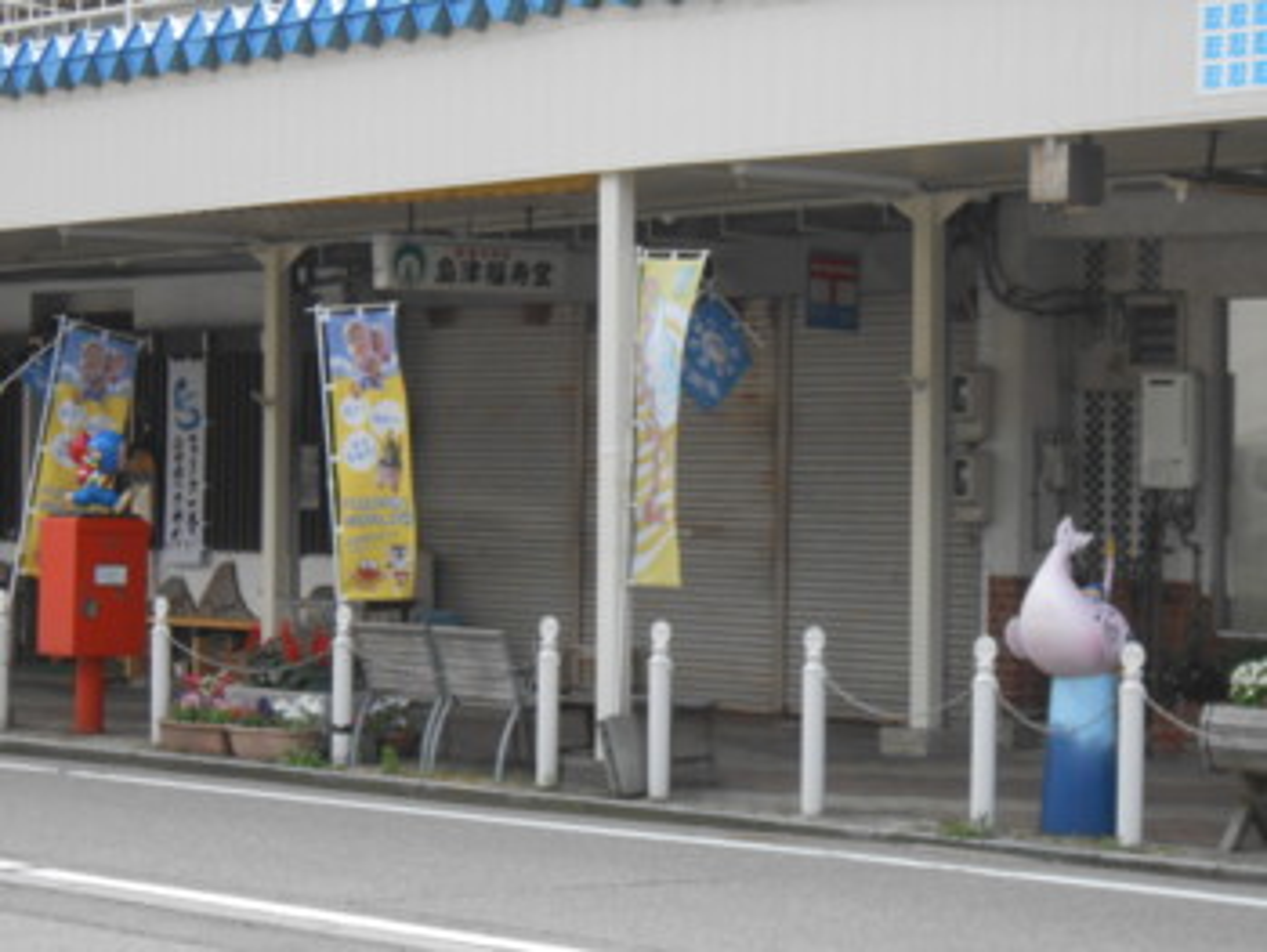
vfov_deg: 15.9
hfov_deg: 21.1
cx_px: 634
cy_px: 476
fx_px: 3406
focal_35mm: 93
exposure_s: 1/500
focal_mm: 16.5
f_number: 4.6
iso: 320
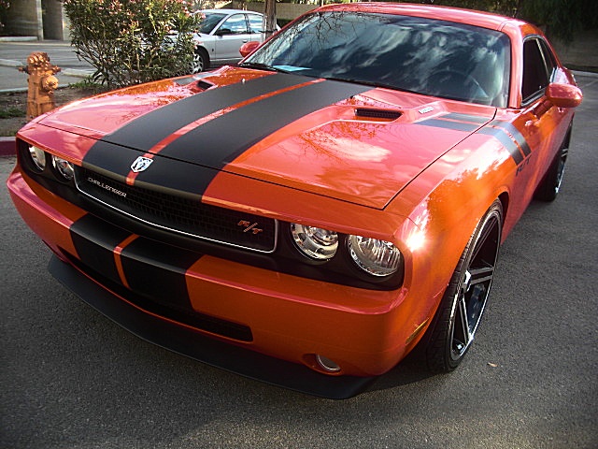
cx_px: 299
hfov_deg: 51.4
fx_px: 622
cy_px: 224
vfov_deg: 39.7
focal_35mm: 36
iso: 50
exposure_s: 1/160
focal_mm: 6.3
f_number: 2.8
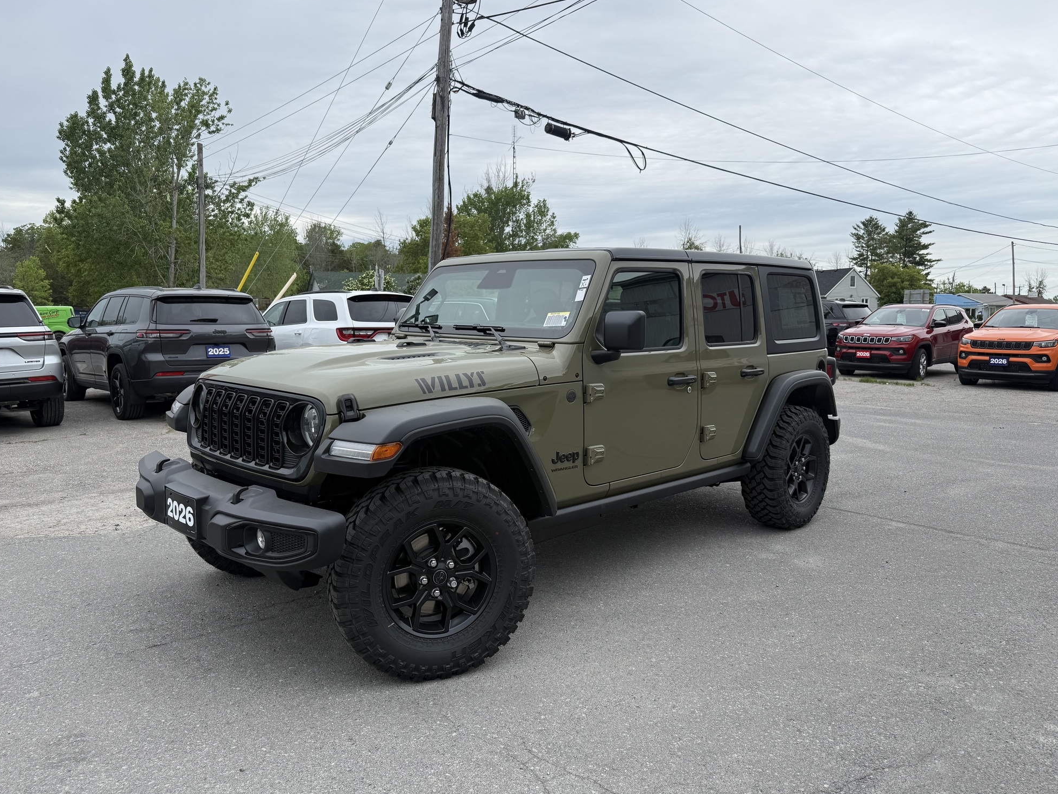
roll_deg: -0.1
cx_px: 519
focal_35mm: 25
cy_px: 384
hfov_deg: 69.4
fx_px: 764
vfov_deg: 54.9
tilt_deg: -4.4
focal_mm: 6.76
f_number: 1.78
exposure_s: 1/2370
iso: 80
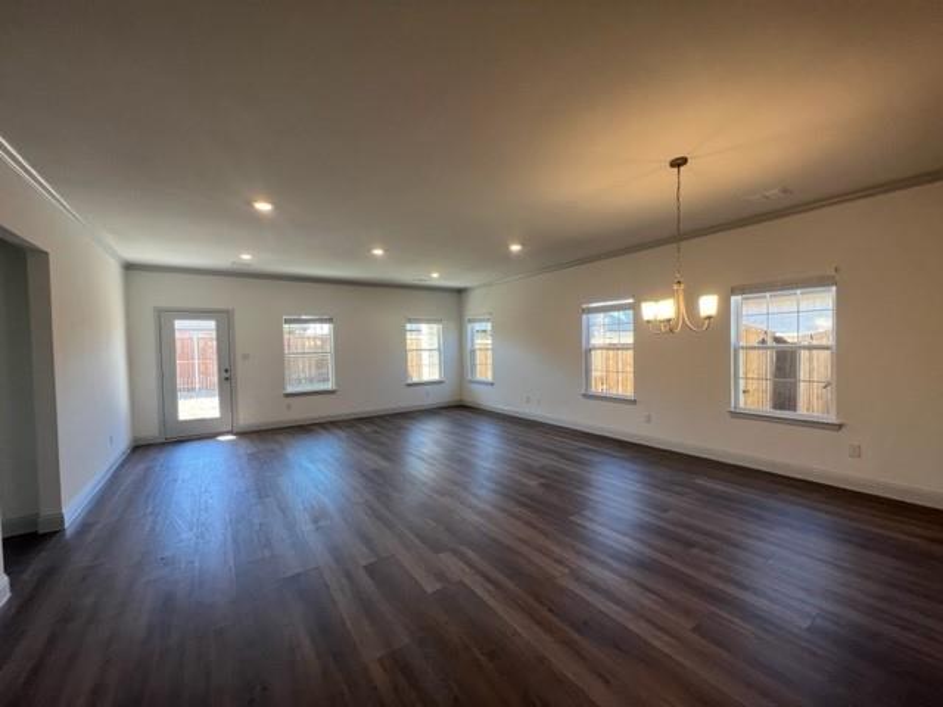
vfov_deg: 89.9
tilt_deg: -0.8
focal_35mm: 13
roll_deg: +1.9
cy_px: 354
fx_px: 354
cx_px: 472
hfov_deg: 106.2
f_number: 1.8
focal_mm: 1.57
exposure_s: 1/120
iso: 80
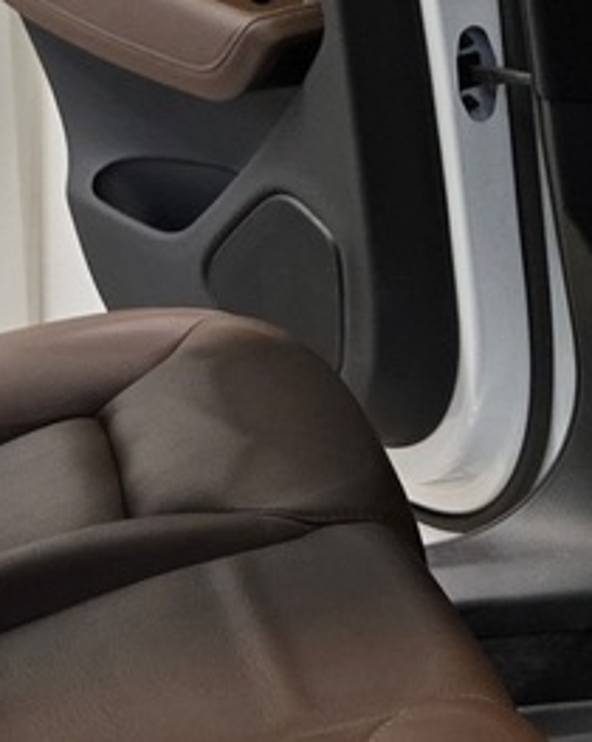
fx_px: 2697
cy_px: 372
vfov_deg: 15.7
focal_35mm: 123
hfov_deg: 12.5
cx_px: 347
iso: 250
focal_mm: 5.4
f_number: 1.8
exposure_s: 1/100
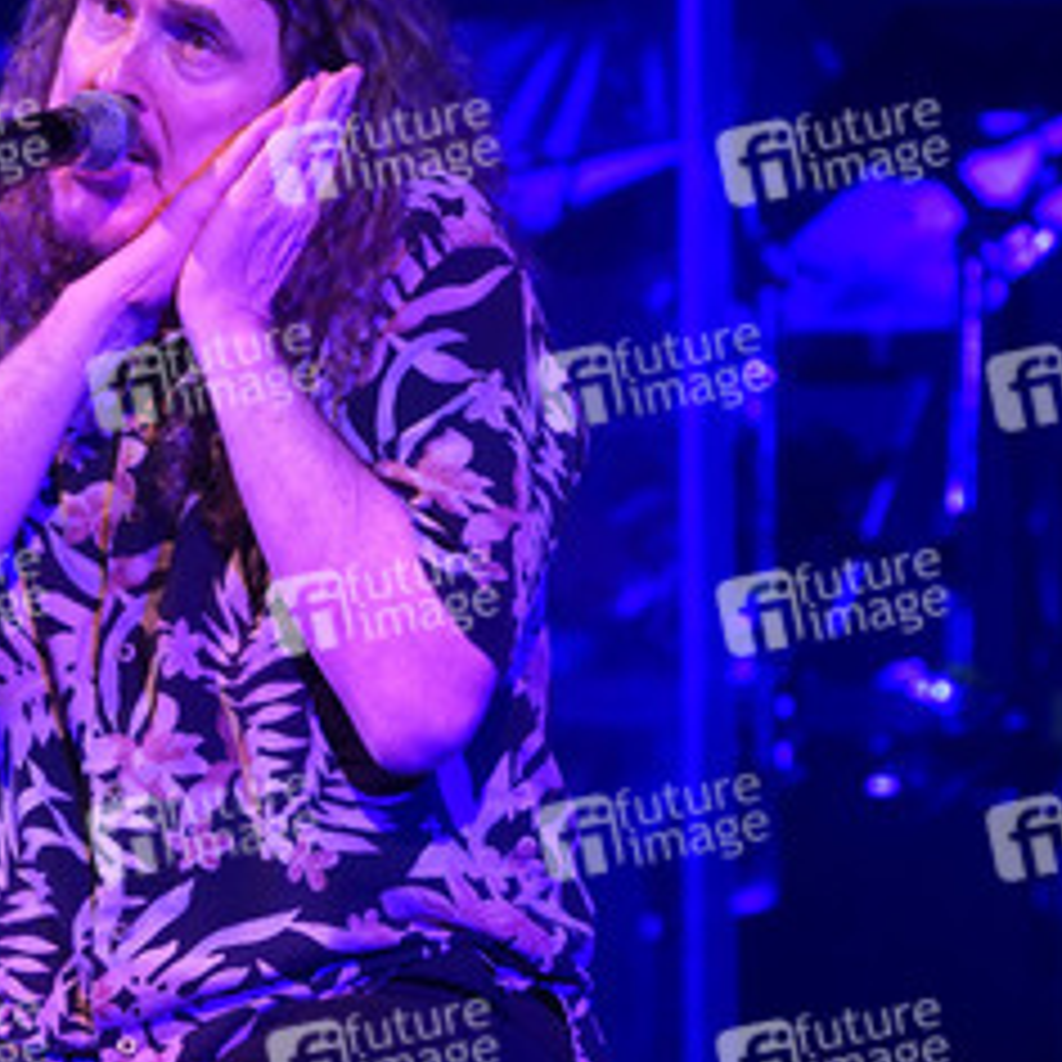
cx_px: 263
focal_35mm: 717
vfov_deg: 2.4
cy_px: 490
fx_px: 24887
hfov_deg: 2.4
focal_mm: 441
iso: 3200
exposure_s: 1/500
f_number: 6.3
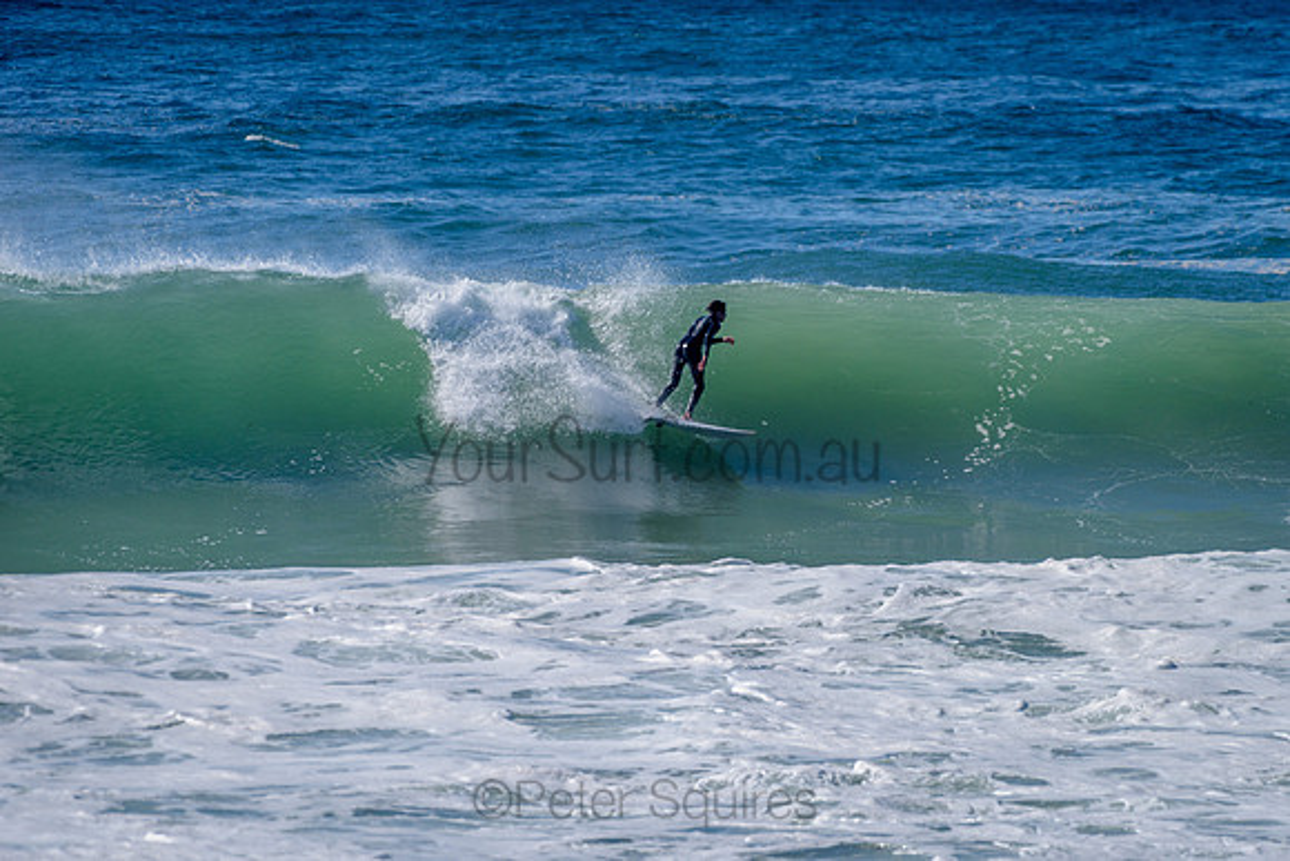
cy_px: 394
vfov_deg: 2.5
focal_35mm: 553
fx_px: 19831
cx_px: 708
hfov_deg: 3.7
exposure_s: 1/2000
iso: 125
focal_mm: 500
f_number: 5.6
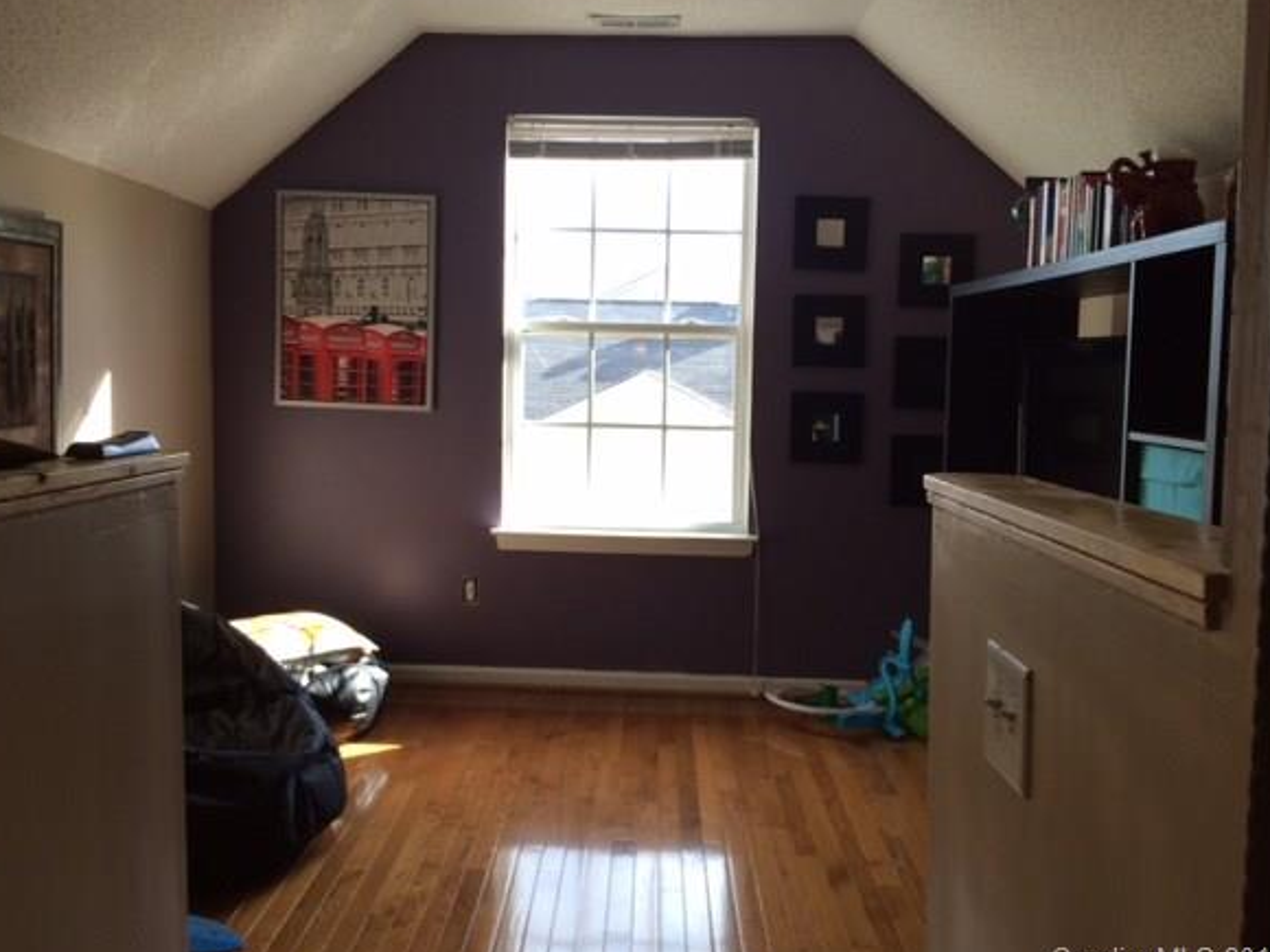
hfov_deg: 56.8
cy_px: 455
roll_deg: -0.9
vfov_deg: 44.1
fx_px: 1174
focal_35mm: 32
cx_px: 602
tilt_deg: -4.8
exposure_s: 1/126
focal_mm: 4.15
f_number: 2.2
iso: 32
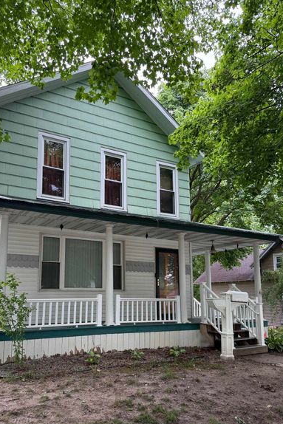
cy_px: 244
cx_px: 122
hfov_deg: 44.9
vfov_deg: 63.3
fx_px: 342
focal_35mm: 29
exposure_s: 1/239
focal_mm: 6.76
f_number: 1.78
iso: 125
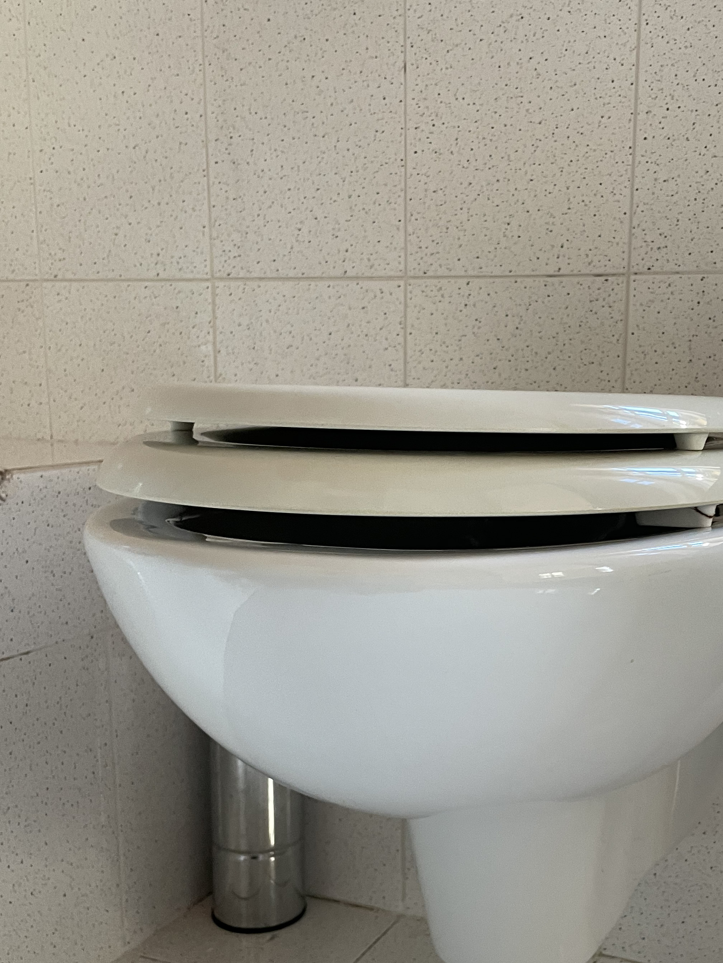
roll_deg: -2.8
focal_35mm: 39
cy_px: 619
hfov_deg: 36.2
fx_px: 1086
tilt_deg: -12.6
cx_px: 514
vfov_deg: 47.3
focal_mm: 4.2
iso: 250
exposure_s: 1/50
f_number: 1.6
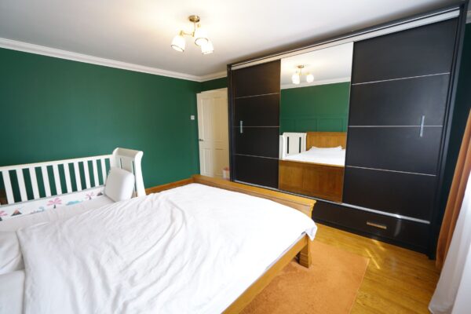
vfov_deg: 73.7
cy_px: 157
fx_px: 209
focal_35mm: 16
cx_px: 236
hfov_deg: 96.7
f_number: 5
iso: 400
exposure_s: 1/20
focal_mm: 16
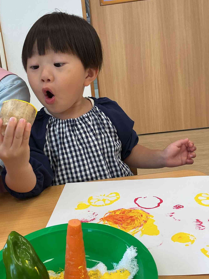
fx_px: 314
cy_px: 117
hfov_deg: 36.6
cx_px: 81
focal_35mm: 39
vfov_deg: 47.7
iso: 25
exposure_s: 1/120
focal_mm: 3
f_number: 1.8
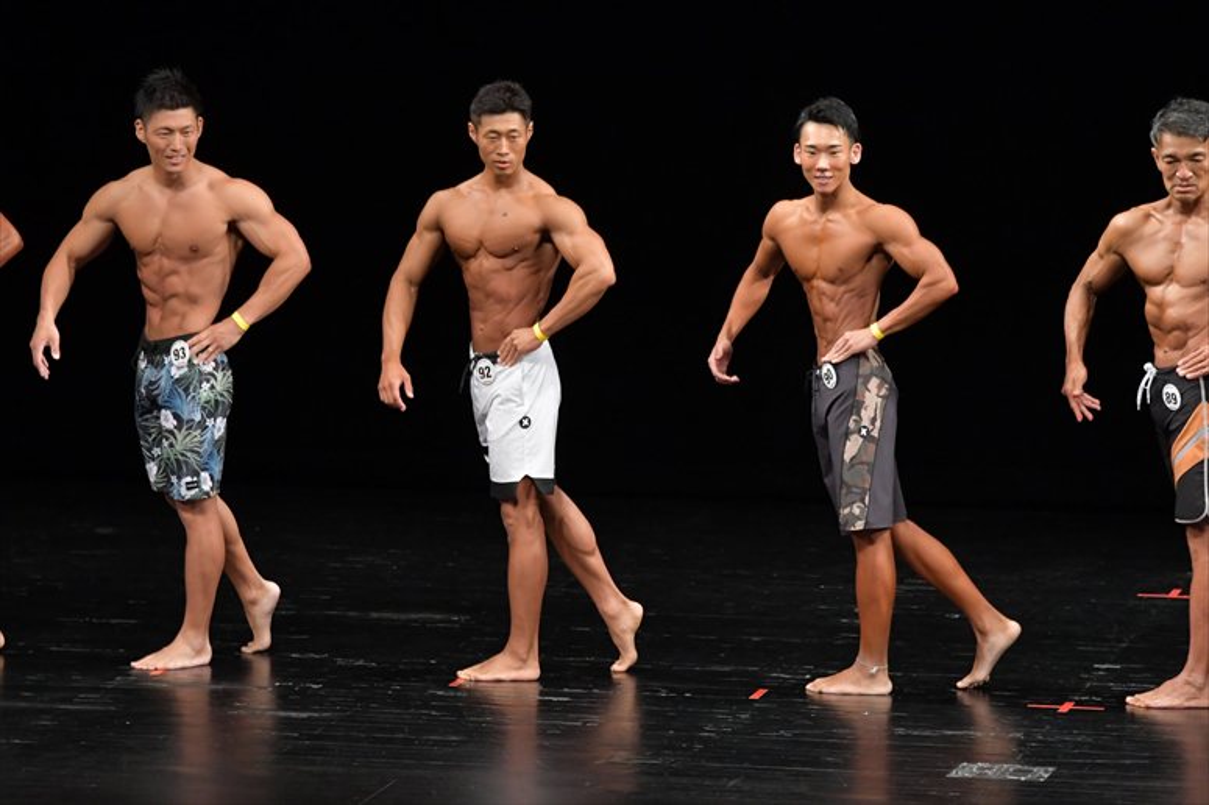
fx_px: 8056
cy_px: 402
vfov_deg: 5.7
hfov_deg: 8.6
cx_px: 604
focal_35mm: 240
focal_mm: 160
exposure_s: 1/400
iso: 3200
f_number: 5.6
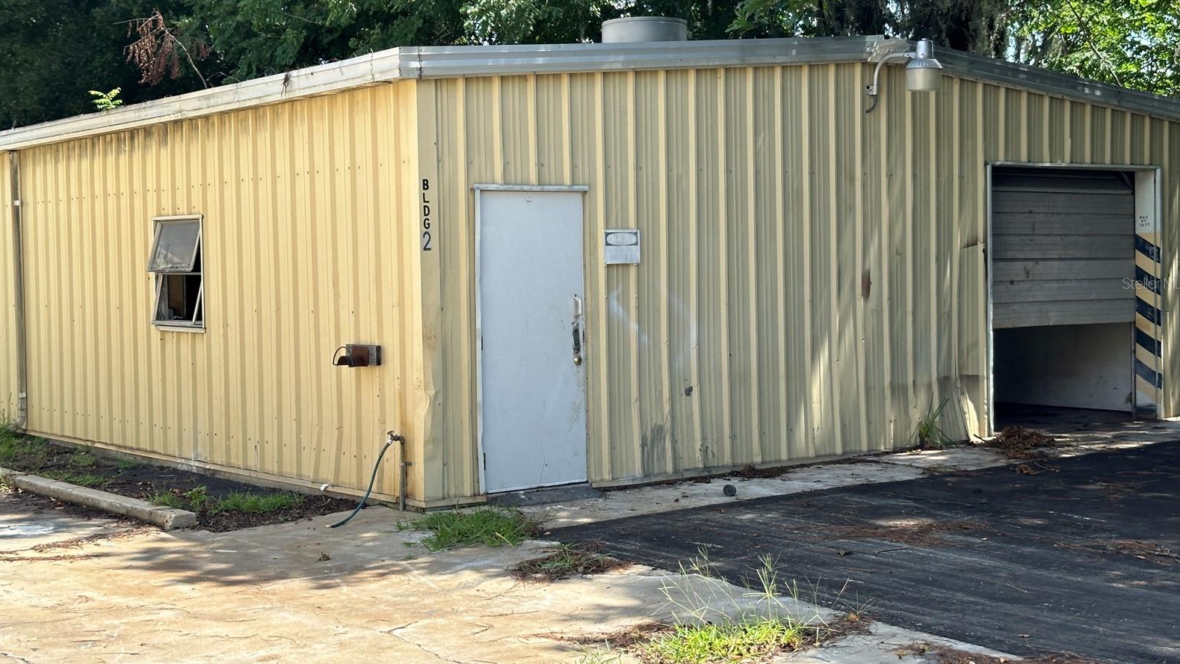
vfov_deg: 22.6
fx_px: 1658
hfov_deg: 39.2
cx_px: 595
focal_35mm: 53
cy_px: 283
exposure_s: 1/1242
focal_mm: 6.86
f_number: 1.78
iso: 64
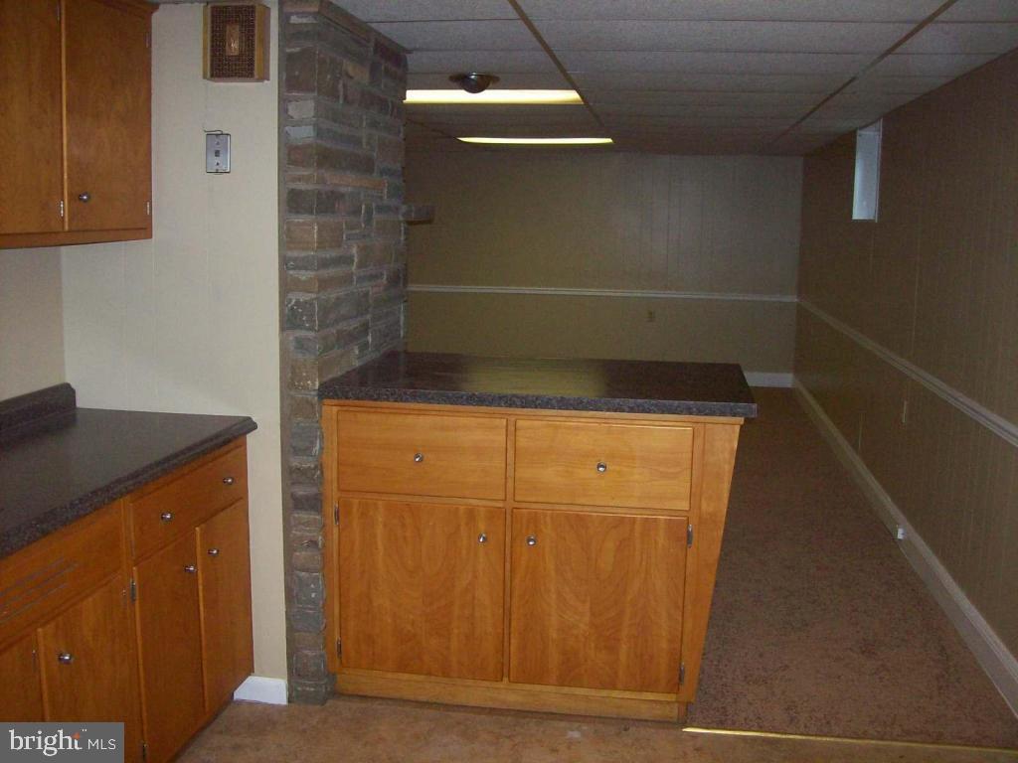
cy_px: 382
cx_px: 509
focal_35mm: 36
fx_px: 1059
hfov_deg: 51.4
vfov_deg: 39.7
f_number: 2.7
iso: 140
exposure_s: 1/64
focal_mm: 6
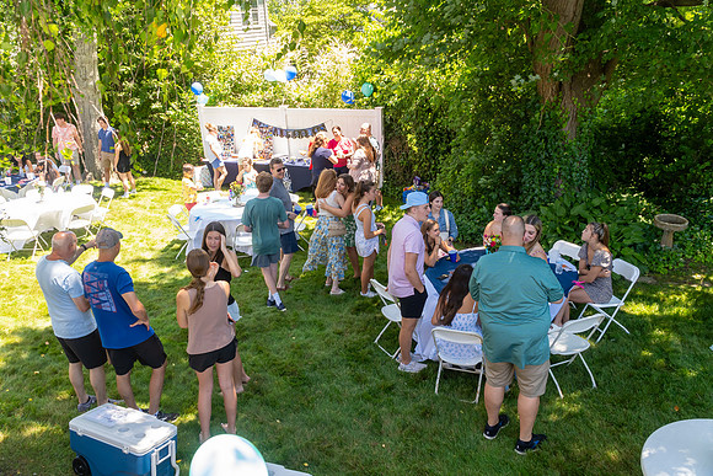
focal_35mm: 27
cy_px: 238
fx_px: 535
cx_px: 356
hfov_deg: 67.4
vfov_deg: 48.0
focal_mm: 18
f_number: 8
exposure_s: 1/125
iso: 640
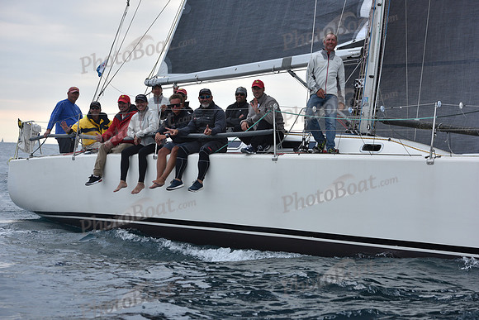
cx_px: 240
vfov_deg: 16.1
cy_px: 160
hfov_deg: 23.9
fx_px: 1131
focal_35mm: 85
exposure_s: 1/800
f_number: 5.6
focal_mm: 85
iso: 400
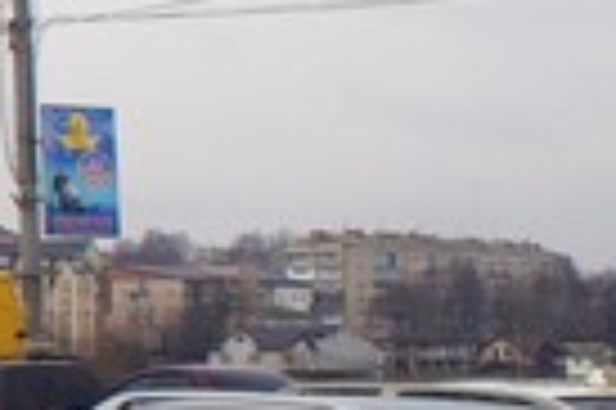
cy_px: 149
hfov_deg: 12.3
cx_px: -508
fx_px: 2615
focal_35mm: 153
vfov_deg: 8.9
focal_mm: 20
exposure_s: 1/125
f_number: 9
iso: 100
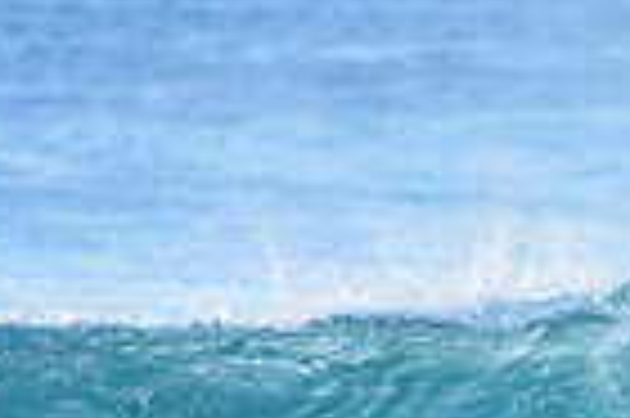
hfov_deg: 0.8
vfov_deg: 0.5
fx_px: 44573
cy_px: 495
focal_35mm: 2550
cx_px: 661
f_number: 5.6
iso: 640
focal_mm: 500
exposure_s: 1/2000
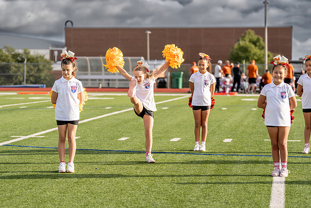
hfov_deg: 19.1
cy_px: 95
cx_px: 143
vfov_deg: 12.8
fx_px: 923
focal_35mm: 107
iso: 250
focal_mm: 92
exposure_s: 1/3200
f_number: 2.8
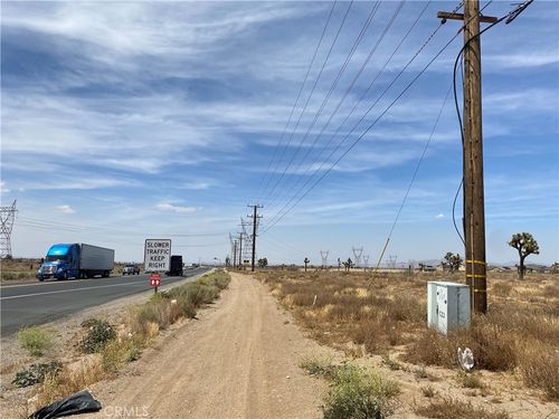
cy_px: 210
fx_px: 420
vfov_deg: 53.1
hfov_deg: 67.3
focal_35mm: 26
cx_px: 280
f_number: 1.8
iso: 32
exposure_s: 1/5495
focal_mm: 4.25
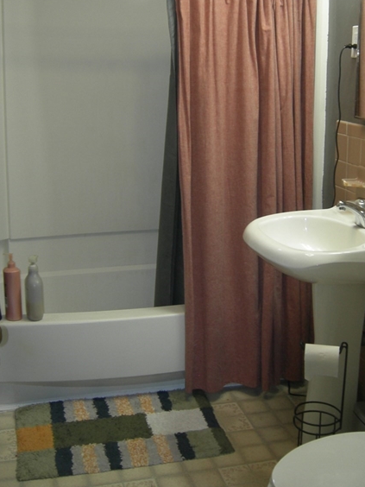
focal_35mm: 49
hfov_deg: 29.7
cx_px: 192
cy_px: 167
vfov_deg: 38.5
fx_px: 689
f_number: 2.7
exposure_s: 1/30
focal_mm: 7.5
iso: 64
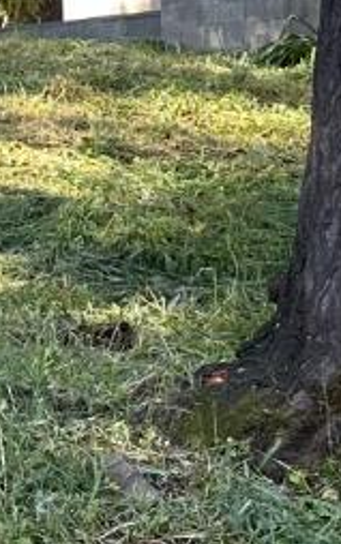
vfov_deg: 13.9
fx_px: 2228
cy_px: 209
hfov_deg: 8.5
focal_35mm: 150
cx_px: -221
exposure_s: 1/386
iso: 80
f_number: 1.78
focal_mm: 6.86
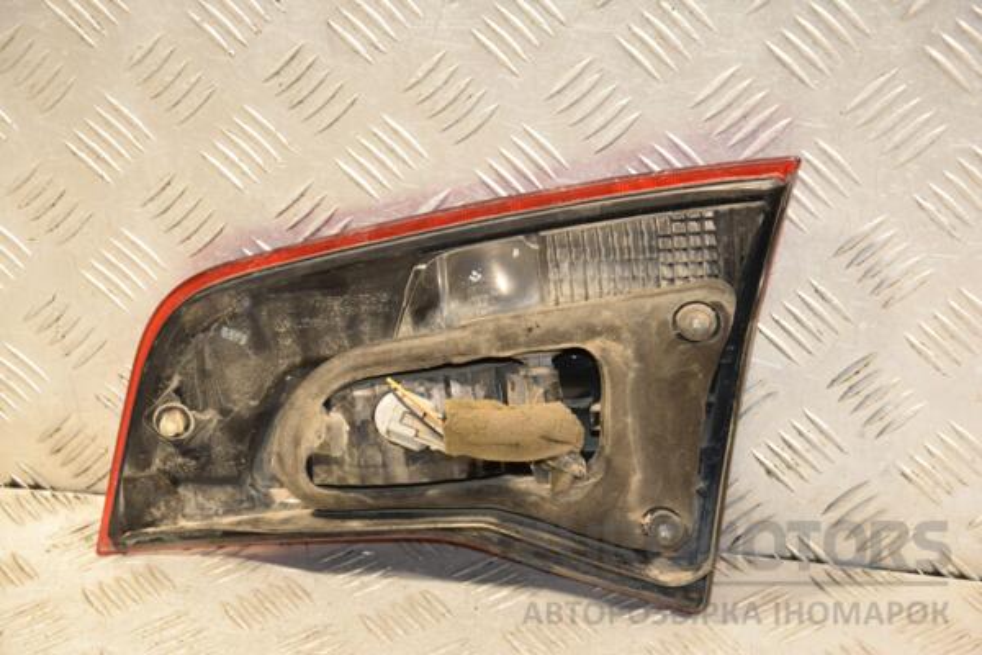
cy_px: 328
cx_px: 491
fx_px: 2537
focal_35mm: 93
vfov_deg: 14.7
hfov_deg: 21.9
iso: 800
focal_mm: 62
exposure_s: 1/125
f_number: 5.3
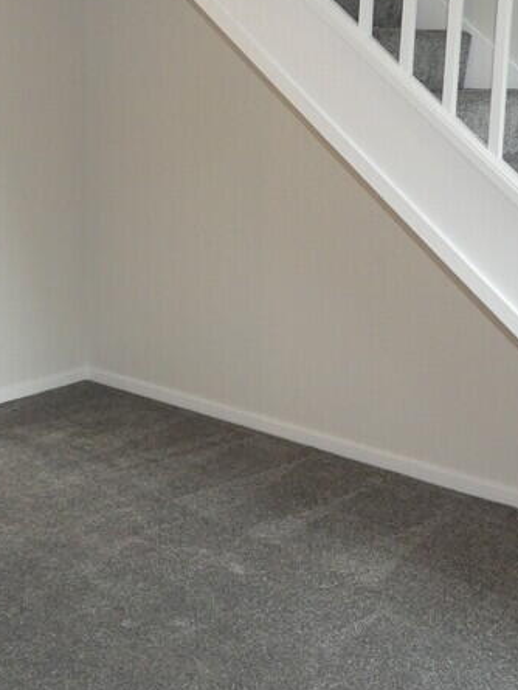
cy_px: 212
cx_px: 57
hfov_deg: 30.2
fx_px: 917
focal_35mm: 46
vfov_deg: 40.5
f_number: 2.8
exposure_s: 1/60
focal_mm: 3.6
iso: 250
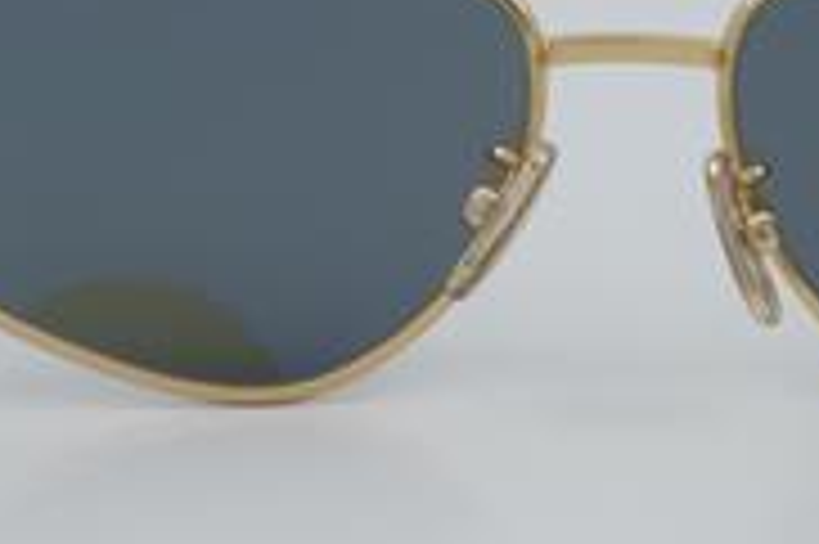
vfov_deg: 7.6
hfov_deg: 11.3
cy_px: 72
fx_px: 4116
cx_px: 639
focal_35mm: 181
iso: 100
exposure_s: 1/4
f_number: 32
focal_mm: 55
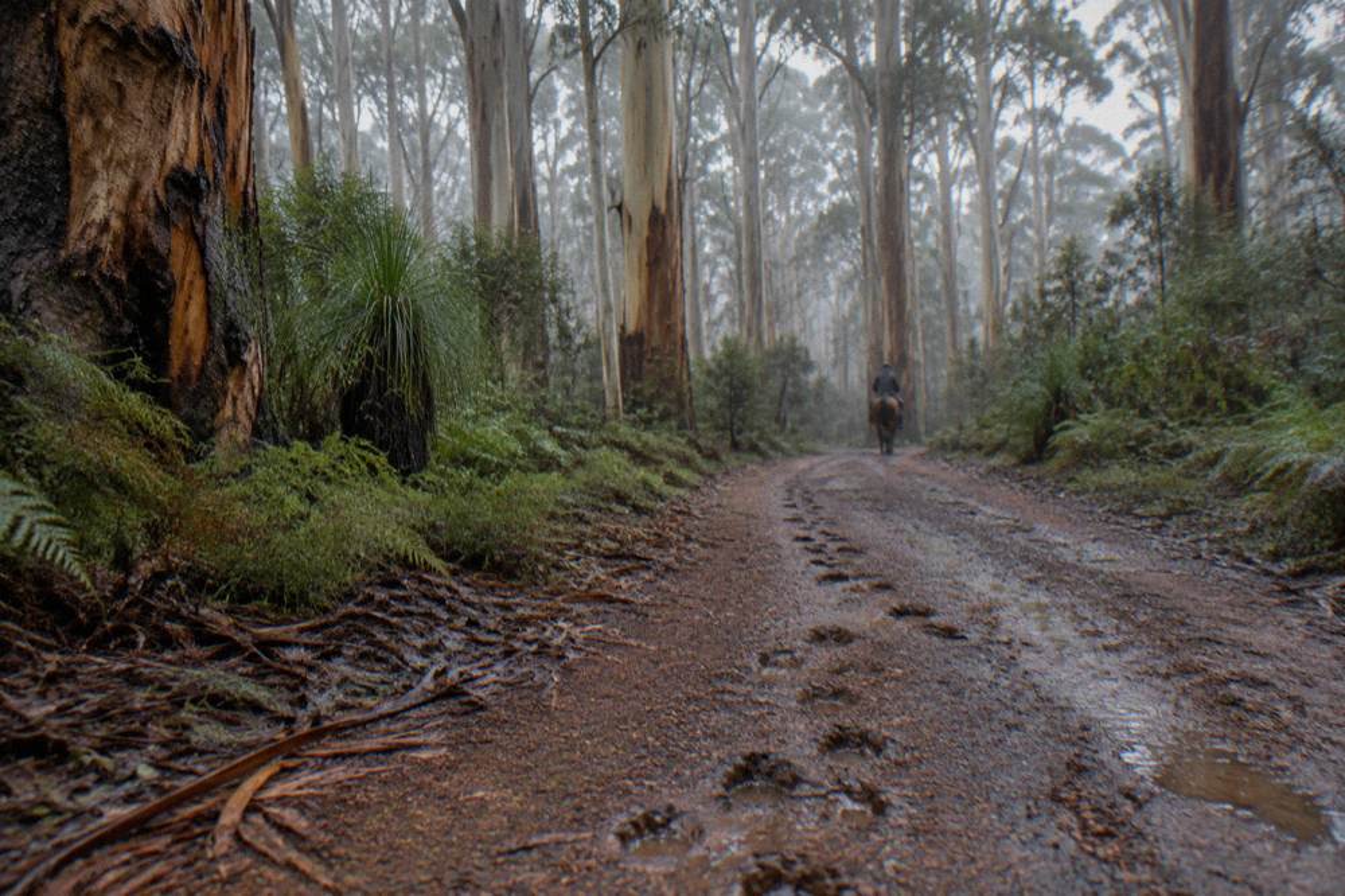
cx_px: 672
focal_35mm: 40
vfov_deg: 33.4
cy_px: 448
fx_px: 1494
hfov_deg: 48.5
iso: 640
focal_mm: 40
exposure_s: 1/160
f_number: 11
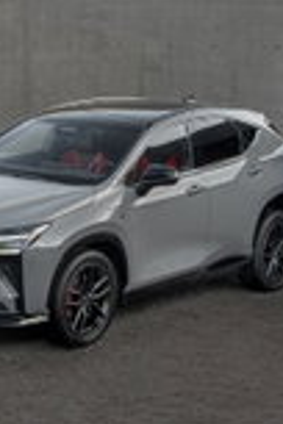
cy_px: 75
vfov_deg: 20.9
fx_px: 1132
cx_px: -132
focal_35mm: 96
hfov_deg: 13.5
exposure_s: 1/60
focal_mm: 35
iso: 125
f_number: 5.6
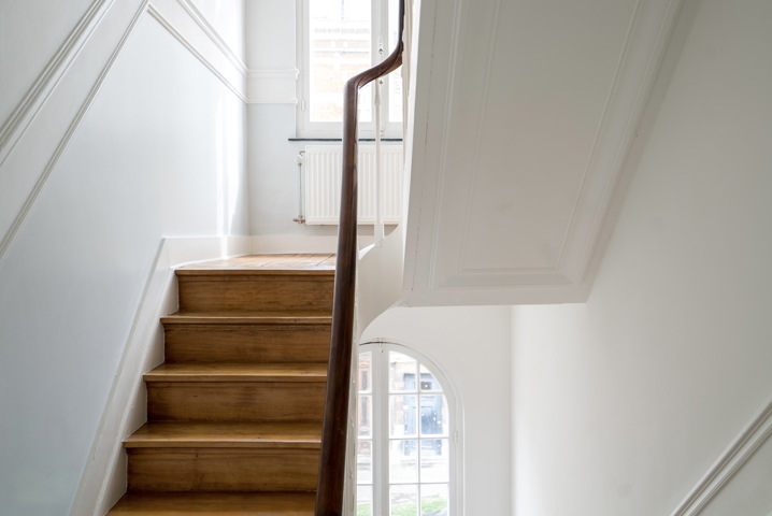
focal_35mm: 35
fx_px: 751
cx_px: 386
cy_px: 258
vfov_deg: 37.9
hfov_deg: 54.4
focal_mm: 35
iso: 100
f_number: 4
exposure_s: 1/20
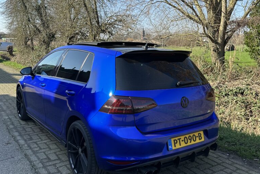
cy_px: 79
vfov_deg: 49.5
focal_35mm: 26
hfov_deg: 69.4
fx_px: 188
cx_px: 128
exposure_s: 1/1812
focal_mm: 6.86
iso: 80
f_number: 1.78
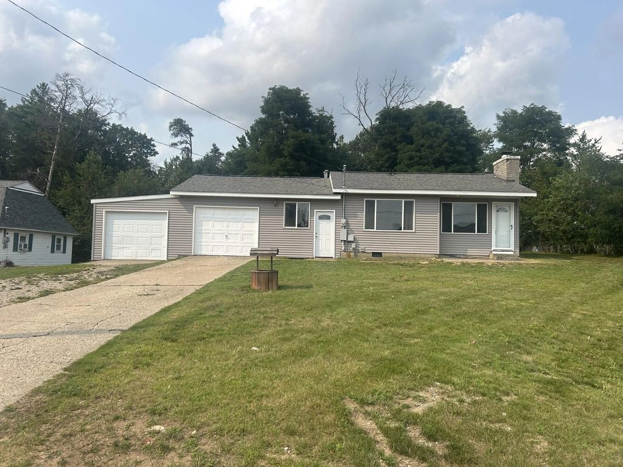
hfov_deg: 67.3
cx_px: 312
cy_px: 234
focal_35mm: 26
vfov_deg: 53.1
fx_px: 468
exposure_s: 1/4274
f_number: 1.5
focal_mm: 5.7
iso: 50
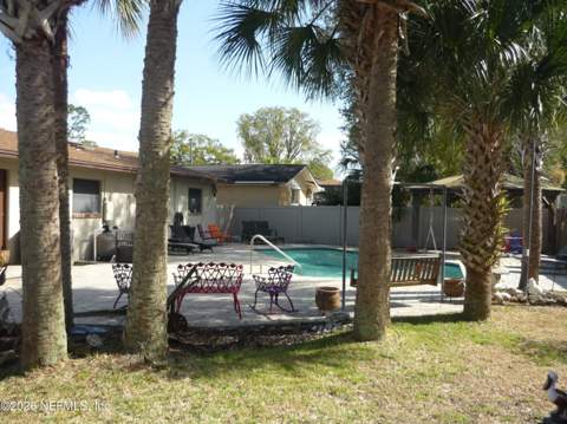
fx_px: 540
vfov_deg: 42.9
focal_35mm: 33
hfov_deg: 55.4
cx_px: 284
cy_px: 212
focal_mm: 5.5
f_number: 2.8
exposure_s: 1/640
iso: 100
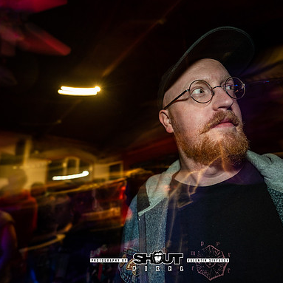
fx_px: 166
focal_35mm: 18
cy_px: 141
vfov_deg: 80.7
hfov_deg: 80.3
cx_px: 160
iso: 160
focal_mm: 14
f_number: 2.8
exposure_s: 1/10
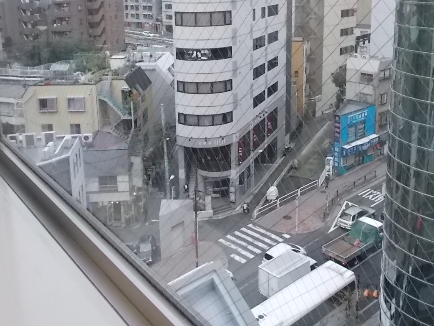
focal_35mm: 40
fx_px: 502
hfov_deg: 46.8
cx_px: 225
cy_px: 82
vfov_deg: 35.2
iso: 400
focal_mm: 4.6
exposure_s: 1/160
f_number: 3.2
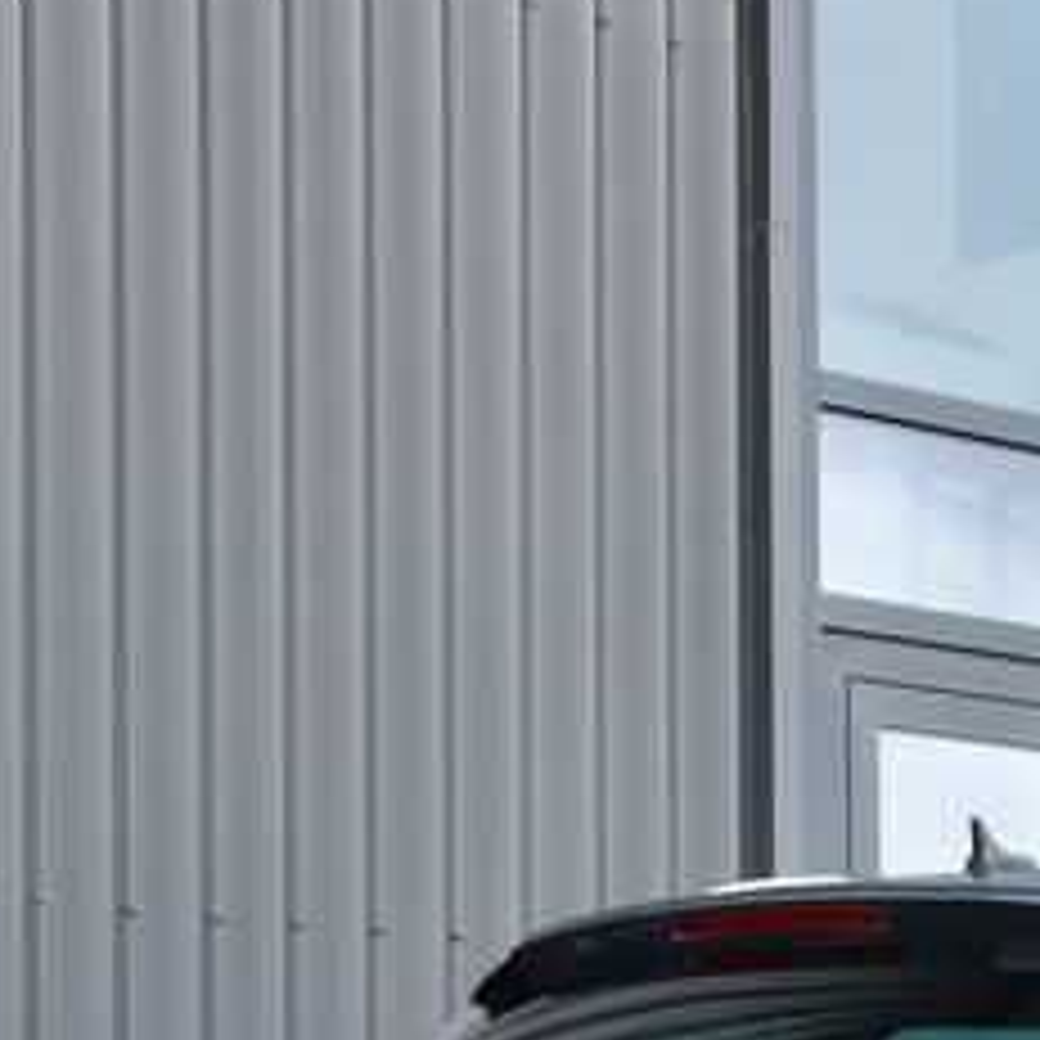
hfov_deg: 11.1
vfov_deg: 11.5
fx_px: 5059
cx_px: 1747
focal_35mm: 149
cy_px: 1182
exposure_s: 1/100
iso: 400
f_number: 5
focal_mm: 27
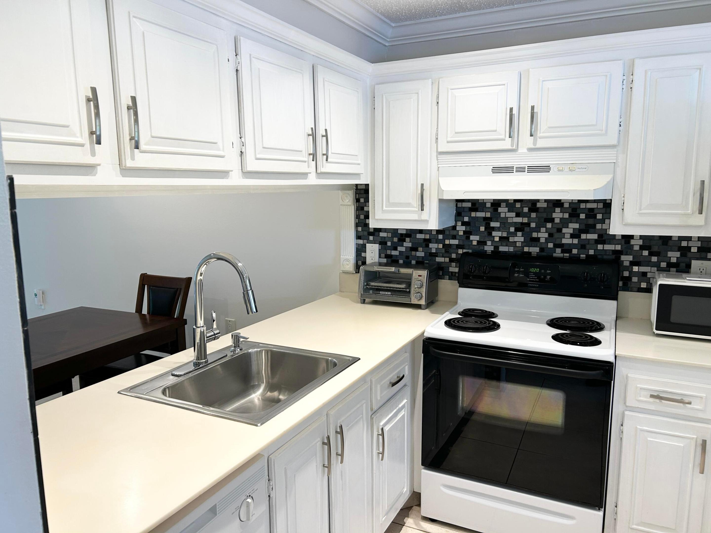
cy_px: 266
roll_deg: +0.3
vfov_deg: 53.1
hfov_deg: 67.3
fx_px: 534
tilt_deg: -8.1
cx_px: 356
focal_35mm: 26
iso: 64
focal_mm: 5.7
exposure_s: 1/60
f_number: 1.5
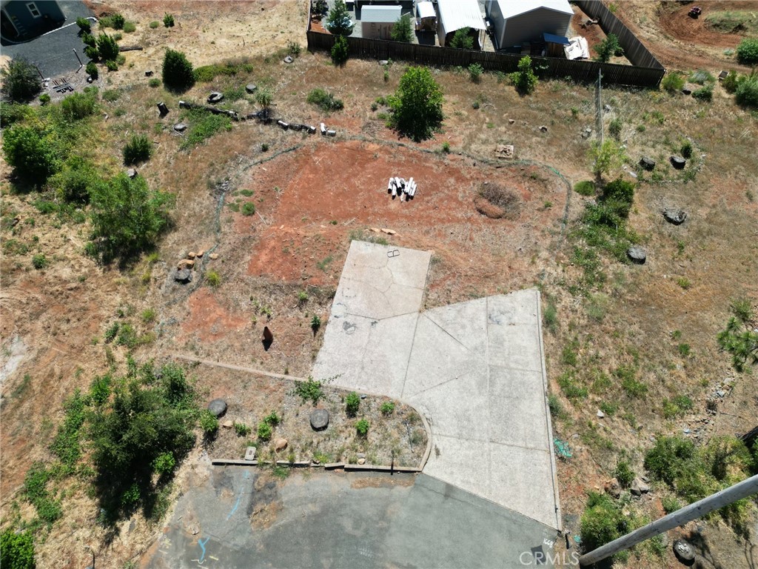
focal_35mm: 24
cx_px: 379
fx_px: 526
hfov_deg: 71.6
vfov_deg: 56.8
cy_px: 284
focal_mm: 6.72
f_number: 1.7
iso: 120
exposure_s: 1/2000
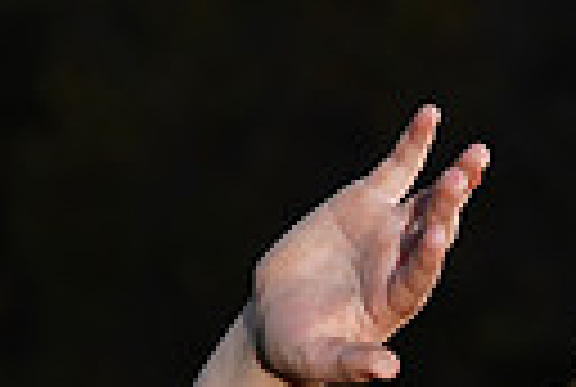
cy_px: 853
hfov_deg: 2.4
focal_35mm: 845
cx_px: 576
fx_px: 13552
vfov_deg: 1.6
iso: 200
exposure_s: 1/250
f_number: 10
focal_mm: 187
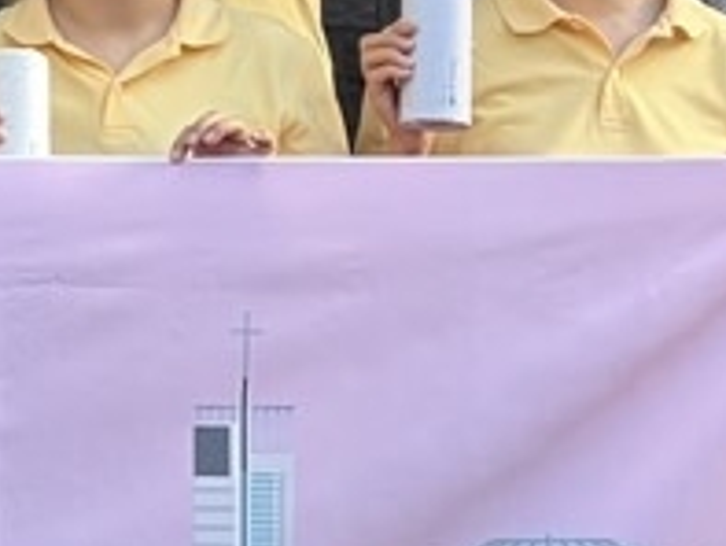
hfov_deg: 10.5
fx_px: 3547
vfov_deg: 8.7
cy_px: -52
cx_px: -840
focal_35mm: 169
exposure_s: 1/132
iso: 32
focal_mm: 5.96
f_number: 1.6
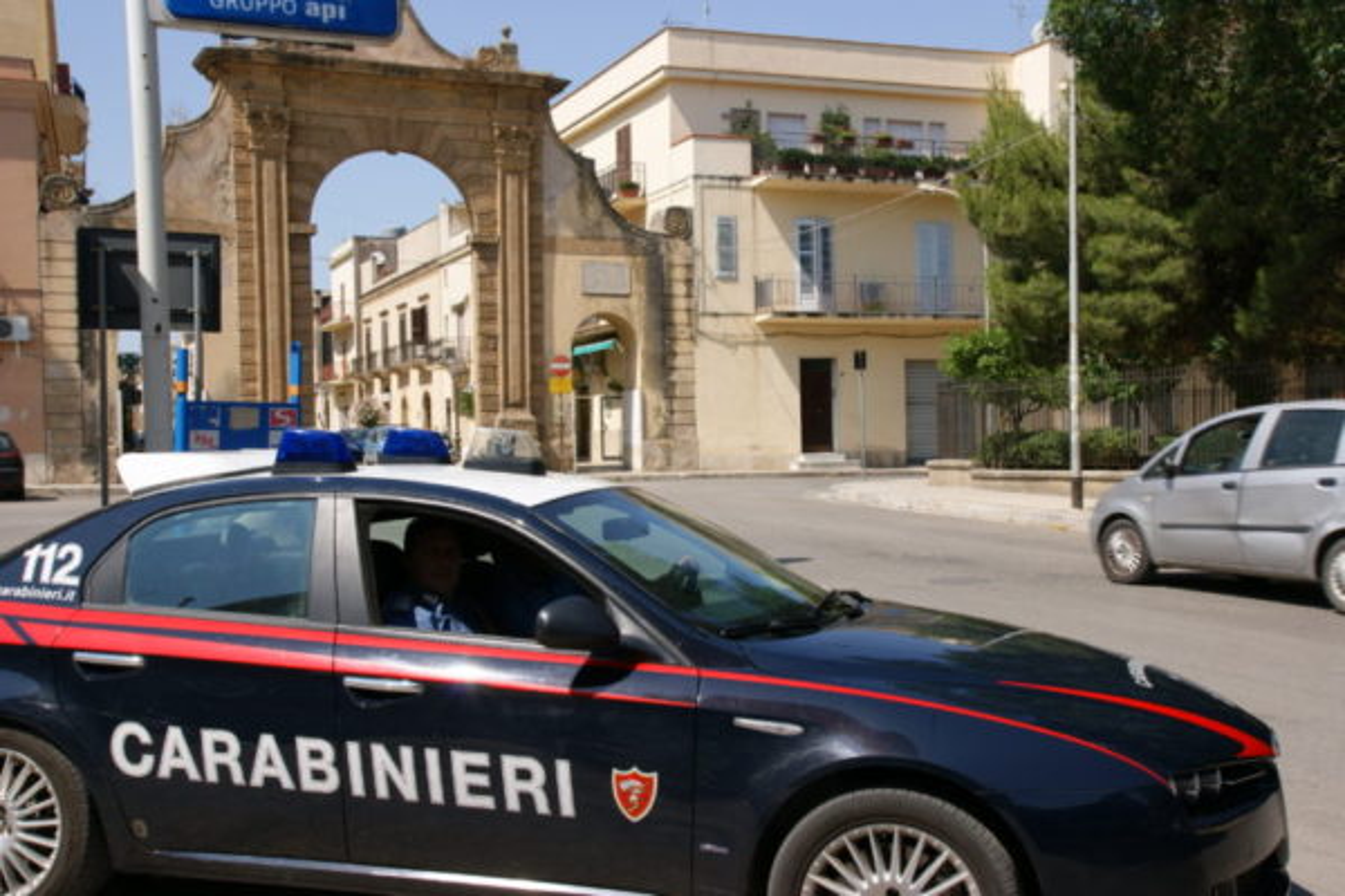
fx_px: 1457
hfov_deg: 49.6
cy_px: 448
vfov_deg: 34.2
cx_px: 672
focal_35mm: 39
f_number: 11
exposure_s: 1/125
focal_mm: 26
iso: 100
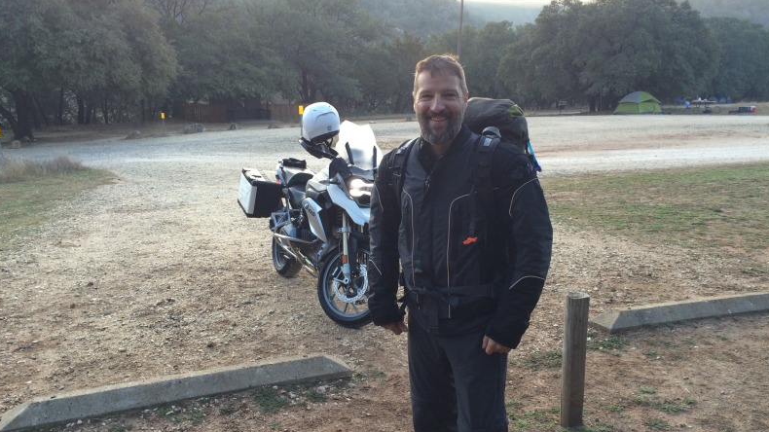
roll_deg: +0.3
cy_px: 228
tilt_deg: -15.8
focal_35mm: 32
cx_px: 384
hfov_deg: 61.0
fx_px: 652
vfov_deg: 36.6
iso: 40
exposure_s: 1/120
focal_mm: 4.15
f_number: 2.2
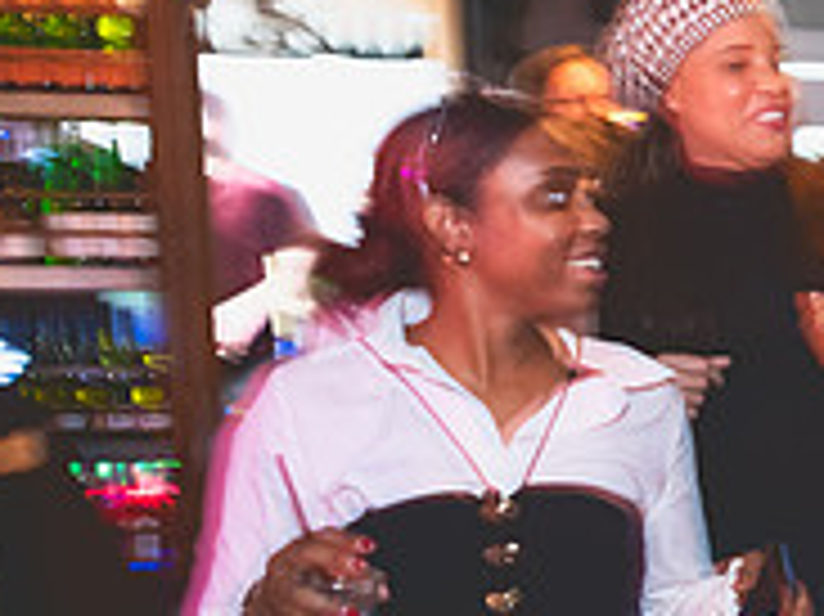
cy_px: 486
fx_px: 1808
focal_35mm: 76
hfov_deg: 22.1
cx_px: 1164
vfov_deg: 19.2
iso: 3200
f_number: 2.8
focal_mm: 24
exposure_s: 1/15
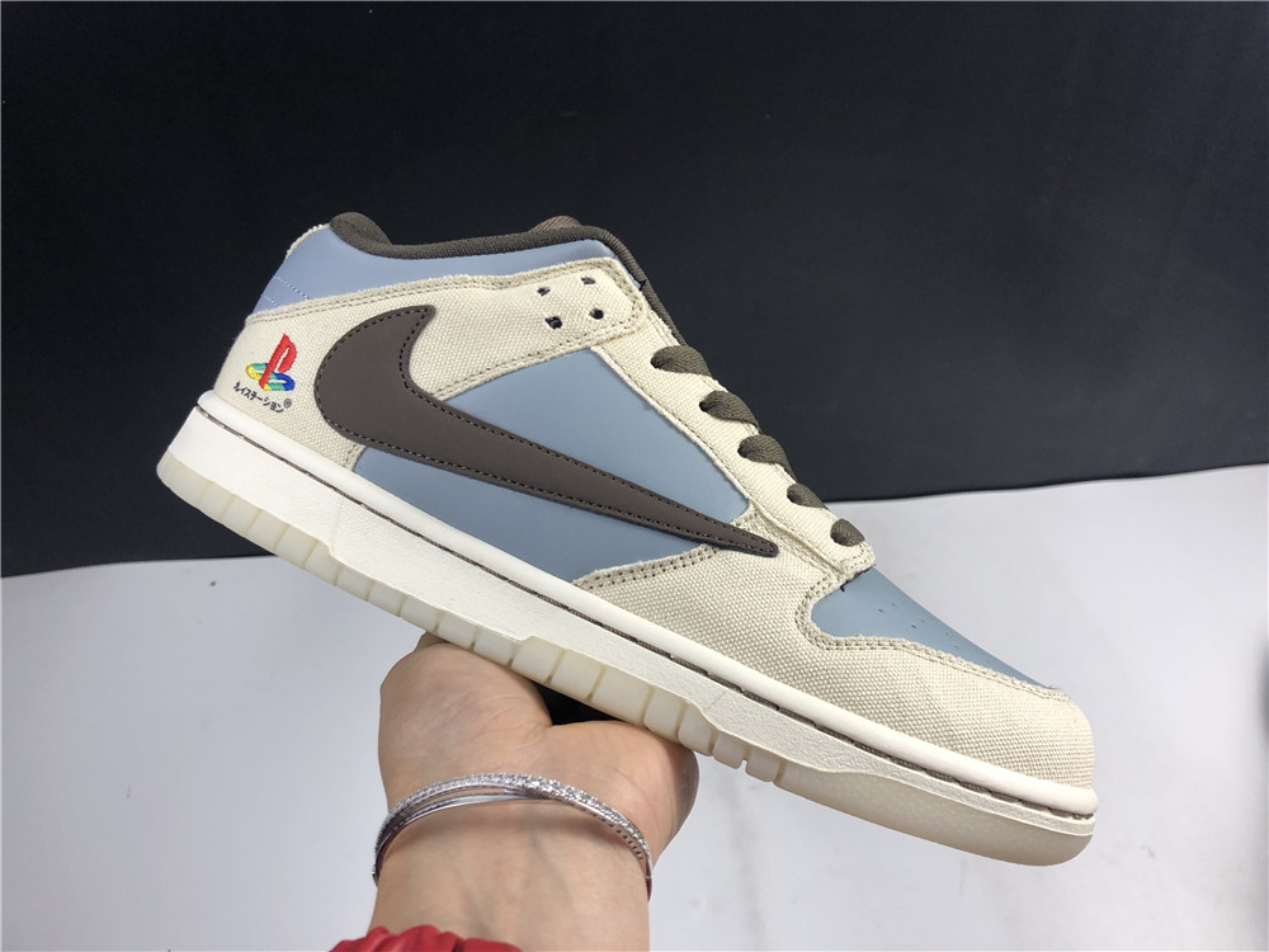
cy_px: 476
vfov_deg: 49.7
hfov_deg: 63.4
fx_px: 1026
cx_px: 634
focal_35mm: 28
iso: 20
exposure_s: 1/50
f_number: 1.8
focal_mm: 4
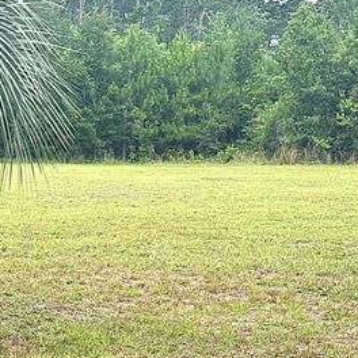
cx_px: 96
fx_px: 1252
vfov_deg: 16.3
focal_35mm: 107
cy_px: 218
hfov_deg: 16.2
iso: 80
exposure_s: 1/3378
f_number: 1.78
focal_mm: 6.76
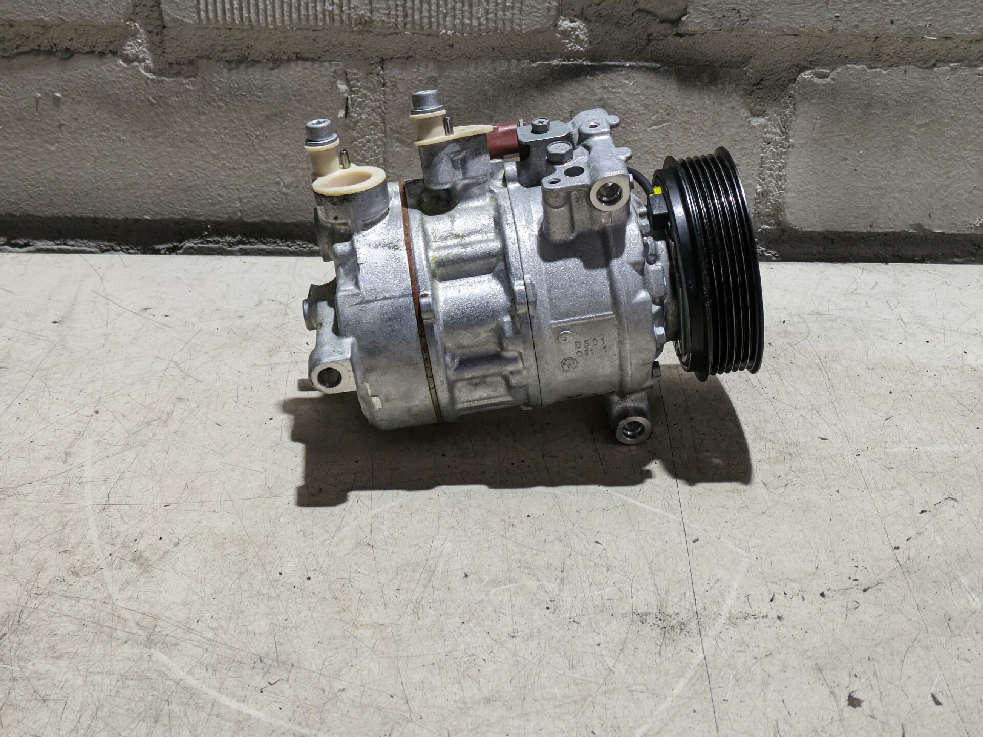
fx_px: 1448
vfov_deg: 28.6
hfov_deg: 37.5
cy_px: 368
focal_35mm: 51
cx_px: 492
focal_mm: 5.43
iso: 103
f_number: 1.89
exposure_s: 1/50
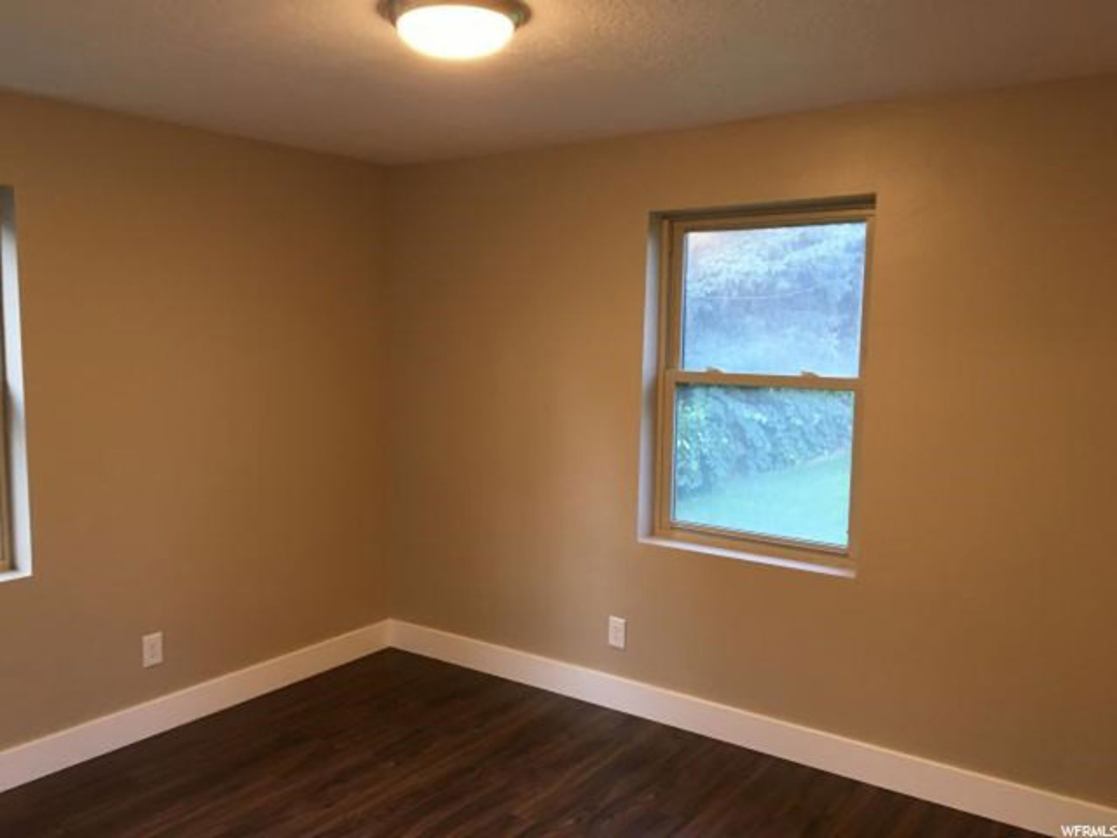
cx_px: 558
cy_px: 419
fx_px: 936
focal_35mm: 29
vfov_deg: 48.2
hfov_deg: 61.7
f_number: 2.2
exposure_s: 1/30
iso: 100
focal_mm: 4.15
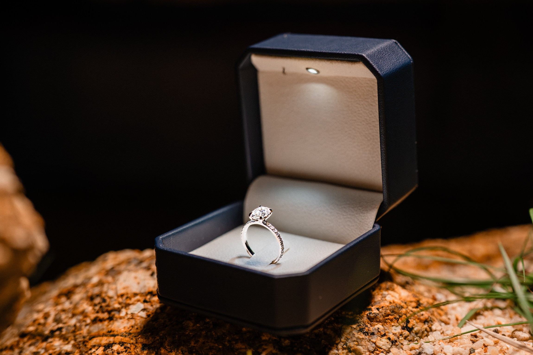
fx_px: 838
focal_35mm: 57
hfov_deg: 35.2
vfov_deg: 23.9
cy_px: 154
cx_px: 302
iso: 500
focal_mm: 50
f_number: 3.2
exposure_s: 1/400
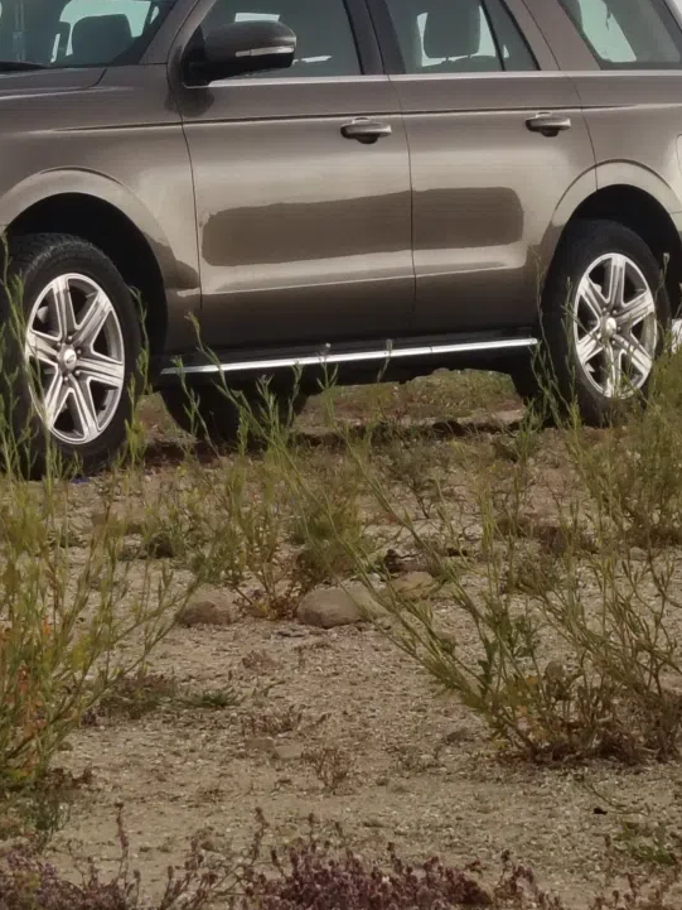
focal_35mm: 161
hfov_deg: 9.2
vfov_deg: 12.3
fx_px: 4228
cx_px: 73
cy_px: 345
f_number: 1.75
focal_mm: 5.25
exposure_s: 1/195
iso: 100
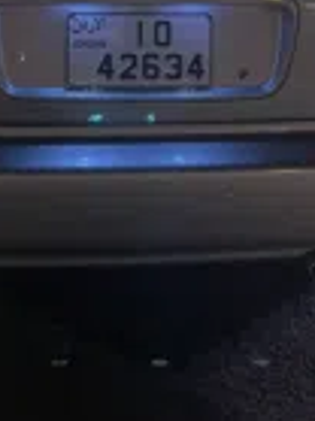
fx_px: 875
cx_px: 130
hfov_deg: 20.4
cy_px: -45
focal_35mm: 72
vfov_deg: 25.1
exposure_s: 1/50
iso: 250
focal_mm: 5.1
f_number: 1.6
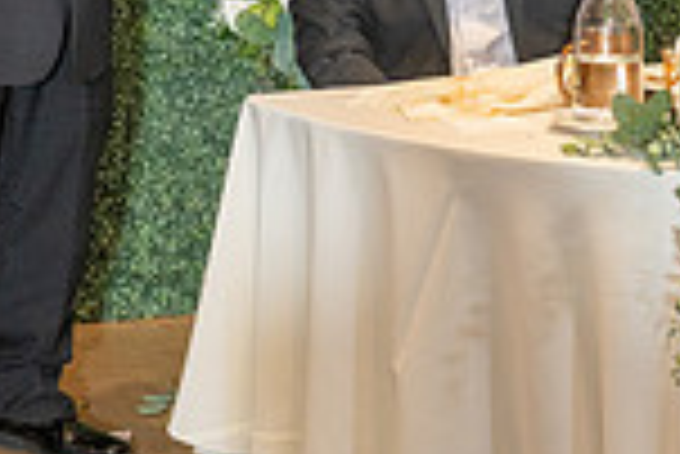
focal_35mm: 134
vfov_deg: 10.0
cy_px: -196
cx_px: -5
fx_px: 2533
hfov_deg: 15.0
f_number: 3.5
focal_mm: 35
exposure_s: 1/160
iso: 800
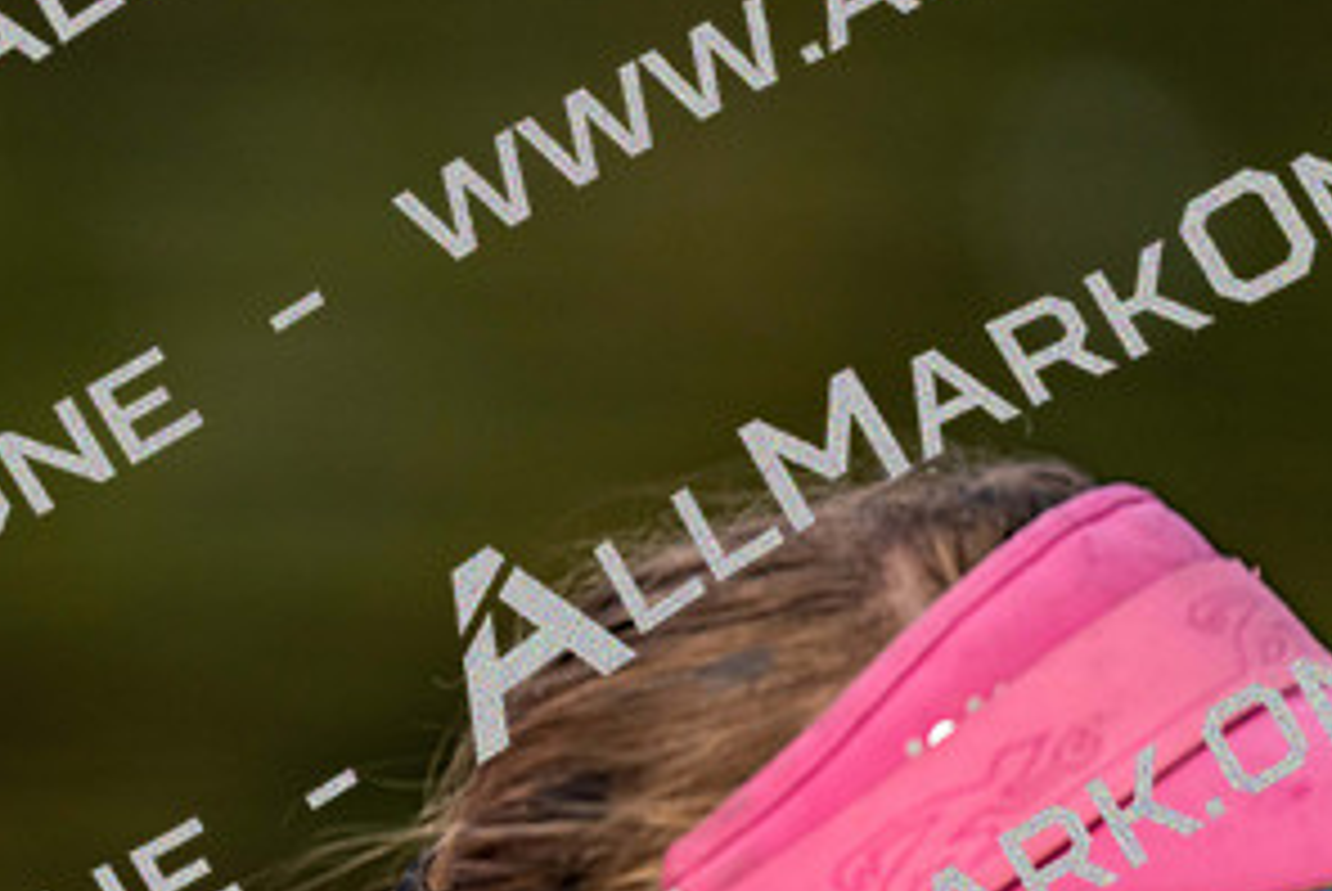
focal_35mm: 1175
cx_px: 68
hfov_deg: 1.8
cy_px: 335
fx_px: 43517
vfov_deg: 1.2
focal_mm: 600
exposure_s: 1/2500
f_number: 4
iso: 720
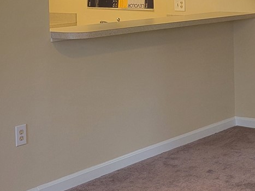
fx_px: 656
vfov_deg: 16.3
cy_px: 7
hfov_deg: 21.7
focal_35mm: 89
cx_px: 201
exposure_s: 1/120
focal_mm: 5.4
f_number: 1.8
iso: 125
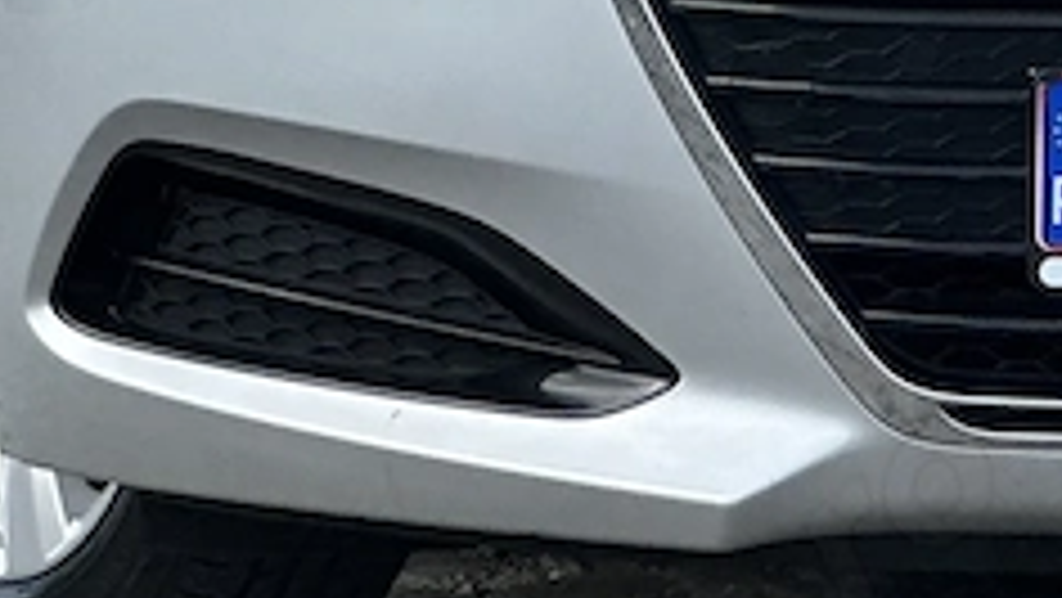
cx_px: 1094
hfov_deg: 6.1
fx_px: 10001
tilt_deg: -2.1
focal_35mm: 355
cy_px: -274
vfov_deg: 3.4
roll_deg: +1.0
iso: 32
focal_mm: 9
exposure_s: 1/342
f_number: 2.8
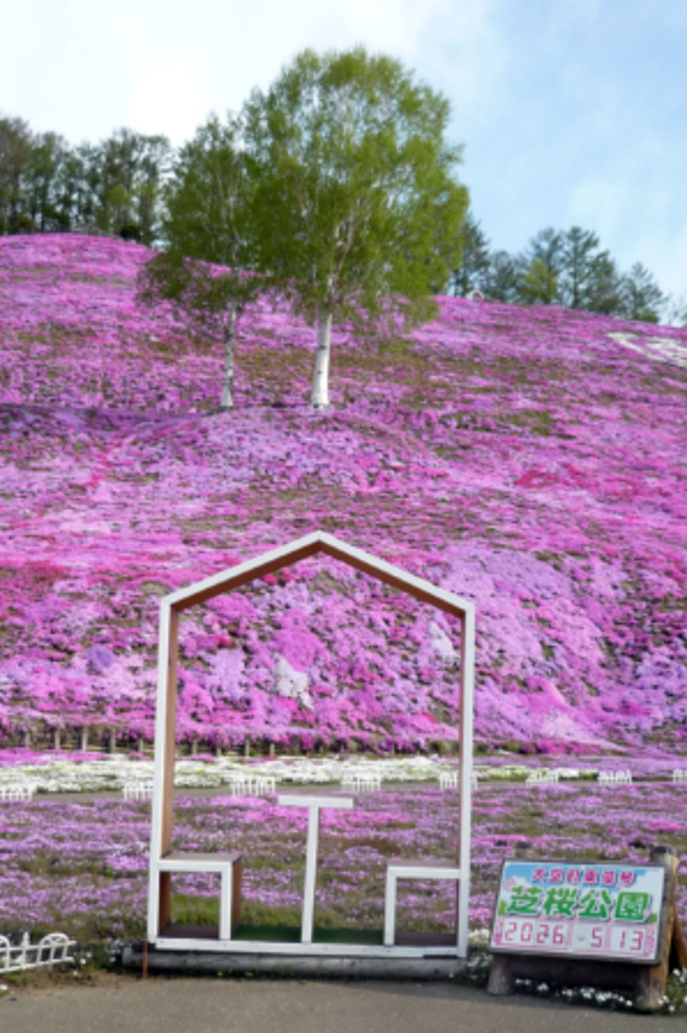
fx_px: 1319
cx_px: 325
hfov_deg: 29.2
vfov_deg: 42.8
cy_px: 516
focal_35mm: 46
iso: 100
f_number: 2.8
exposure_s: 1/800
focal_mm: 5.5
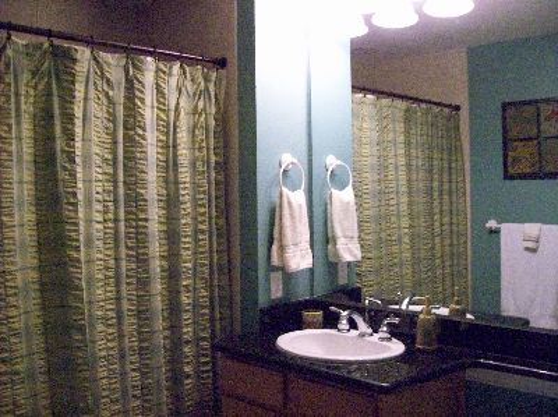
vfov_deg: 39.6
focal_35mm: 36
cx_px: 279
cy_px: 208
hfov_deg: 51.4
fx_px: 580
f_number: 2.7
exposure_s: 1/42.7
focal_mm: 6
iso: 800
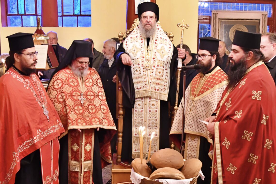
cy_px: 92
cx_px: 138
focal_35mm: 36
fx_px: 276
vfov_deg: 36.9
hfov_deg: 53.1
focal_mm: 24
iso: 3200
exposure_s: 1/125
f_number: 2.8
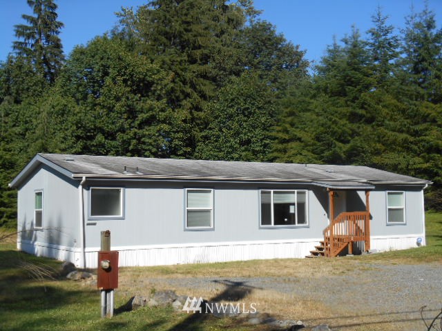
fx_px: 677
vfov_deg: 27.5
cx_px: 221
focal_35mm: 53
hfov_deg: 36.2
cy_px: 166
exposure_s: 1/640
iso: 80
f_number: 4.2
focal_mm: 9.5
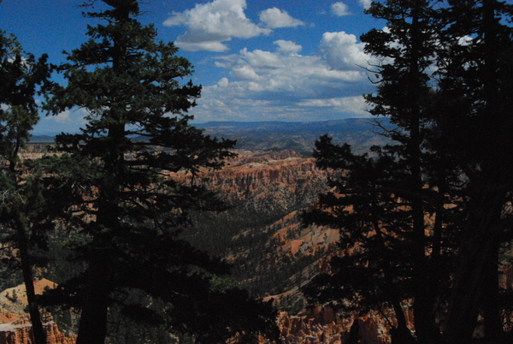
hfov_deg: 53.1
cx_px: 256
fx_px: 514
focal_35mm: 36
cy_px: 172
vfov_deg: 37.0
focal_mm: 24
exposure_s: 1/2500
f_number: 25
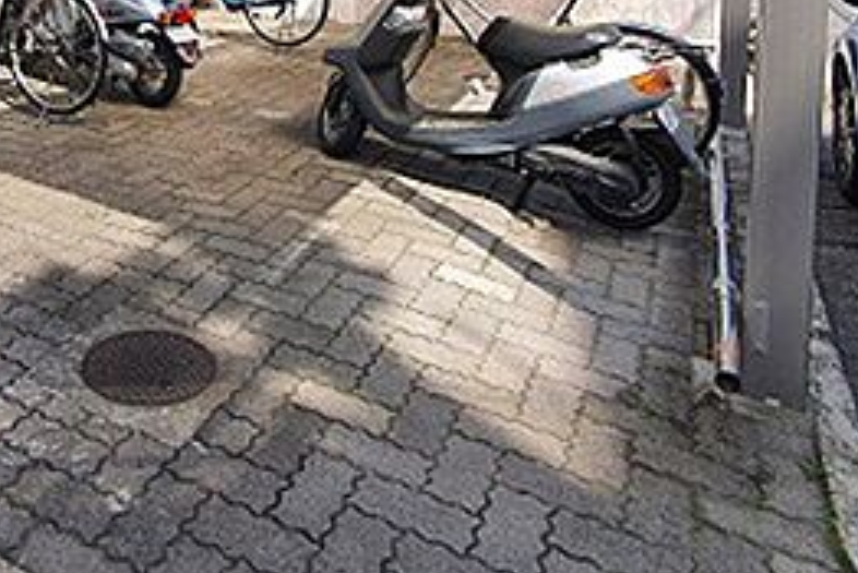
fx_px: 787
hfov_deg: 53.4
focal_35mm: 33
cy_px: -29
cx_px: 170
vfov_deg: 35.3
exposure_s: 1/664
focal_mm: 1.8
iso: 50
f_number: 2.2
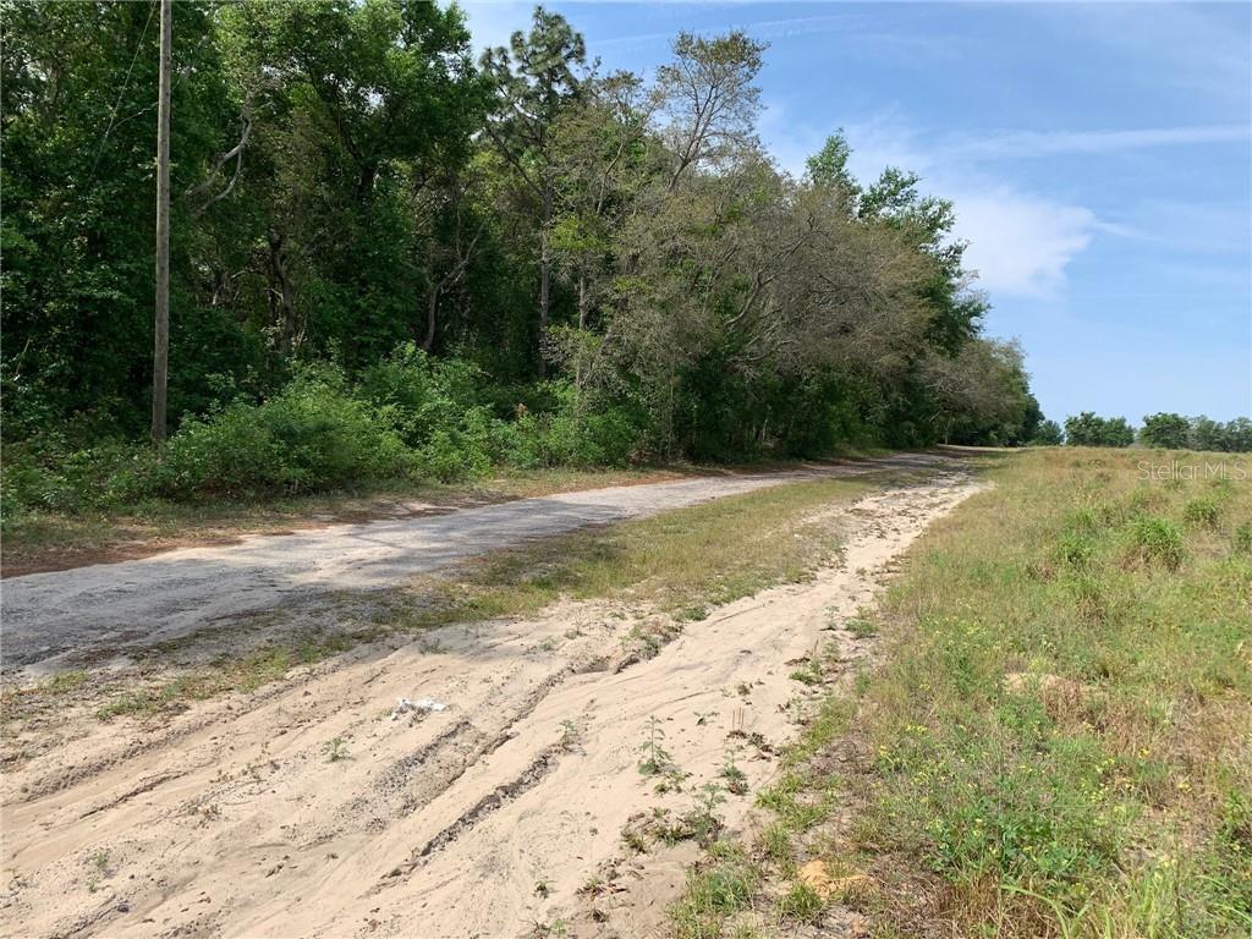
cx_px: 626
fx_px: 940
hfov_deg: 67.3
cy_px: 470
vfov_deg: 53.1
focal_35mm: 26
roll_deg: -2.2
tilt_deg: -0.9
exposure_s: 1/1845
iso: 25
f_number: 1.8
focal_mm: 4.25
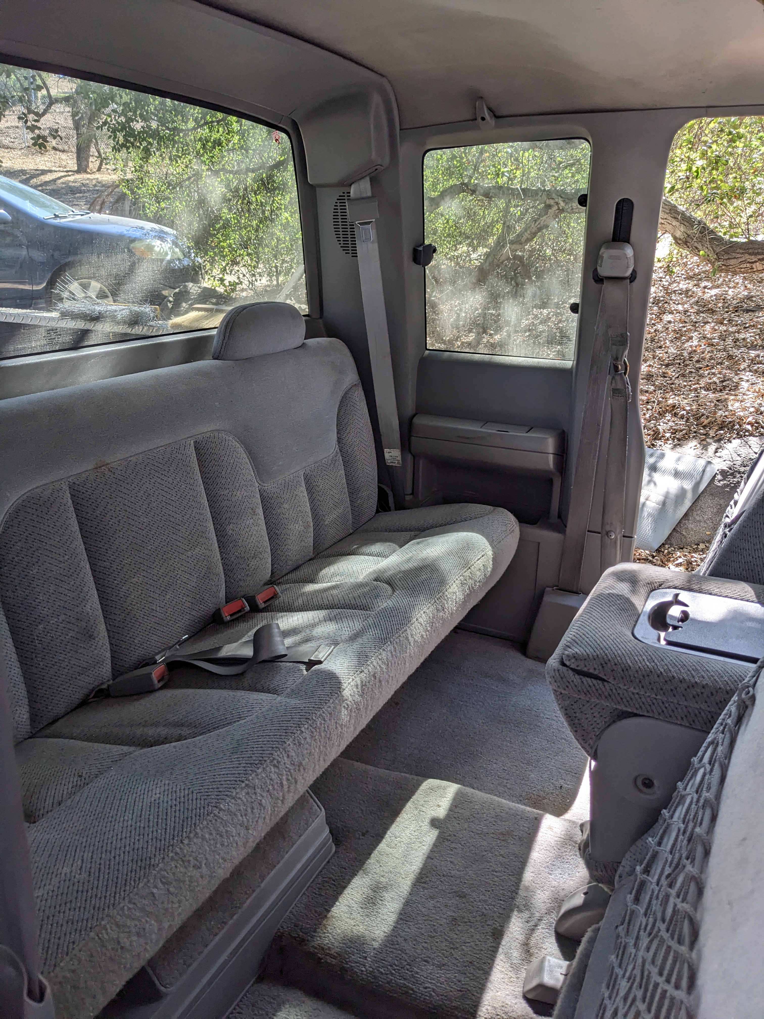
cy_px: 510
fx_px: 795
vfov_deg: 65.3
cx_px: 382
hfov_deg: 51.4
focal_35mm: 27
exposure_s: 1/120
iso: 68
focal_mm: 4.38
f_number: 1.73
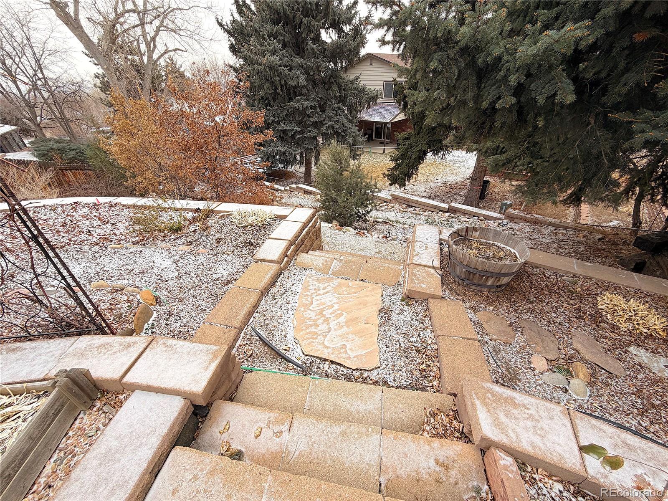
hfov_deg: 102.1
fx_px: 270
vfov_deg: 85.7
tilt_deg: -33.1
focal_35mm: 14
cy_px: 250
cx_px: 334
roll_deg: +2.7
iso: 40
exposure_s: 1/142
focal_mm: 2.22
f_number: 2.2
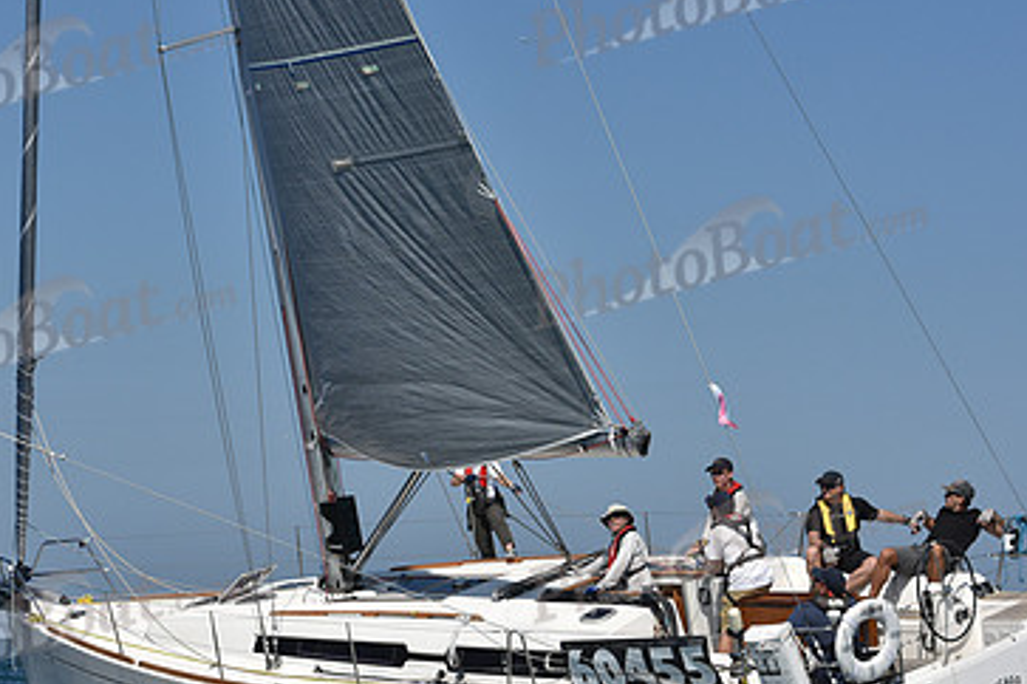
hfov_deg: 18.2
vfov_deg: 12.2
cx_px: 385
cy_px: 442
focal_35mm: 112
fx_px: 3195
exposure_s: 1/1600
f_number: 8
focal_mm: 70
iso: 250
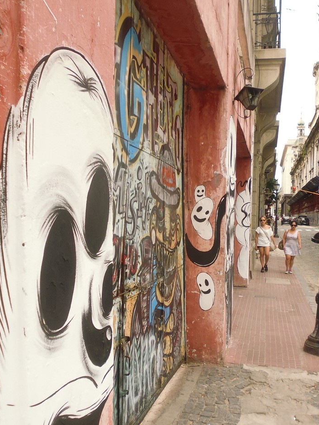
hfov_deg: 39.5
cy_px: 259
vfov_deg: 51.0
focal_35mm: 36
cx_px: 186
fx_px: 442
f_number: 2.8
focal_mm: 4.3
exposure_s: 1/200
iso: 100
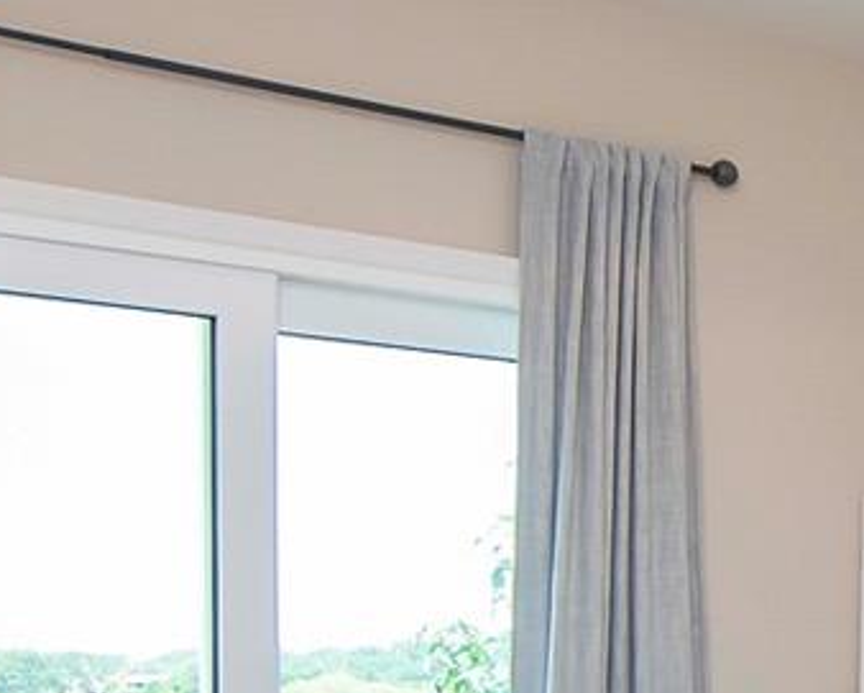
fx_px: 1874
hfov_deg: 22.5
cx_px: 1194
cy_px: 665
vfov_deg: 20.4
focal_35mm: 73
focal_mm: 11
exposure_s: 1/160
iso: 640
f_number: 5.6
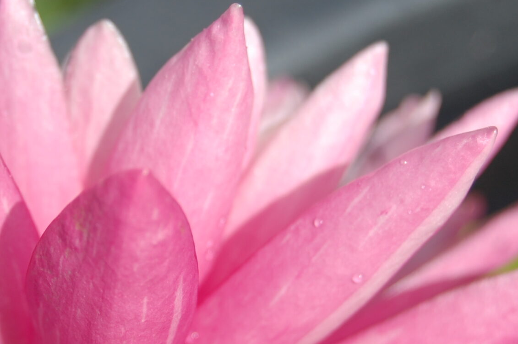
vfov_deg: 8.4
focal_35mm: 163
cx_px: 132
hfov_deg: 12.6
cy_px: 223
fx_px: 2343
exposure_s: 1/800
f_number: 5.6
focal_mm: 48
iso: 200
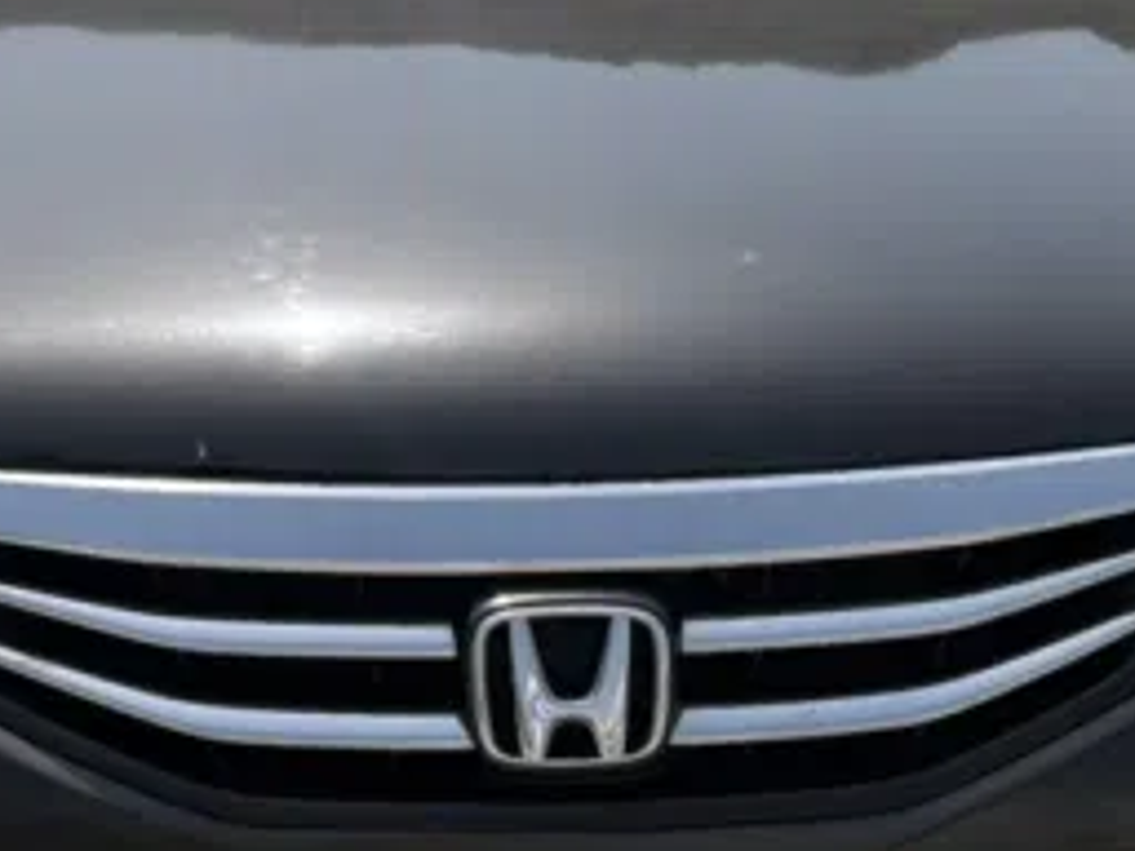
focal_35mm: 60
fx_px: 1967
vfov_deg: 24.3
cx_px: 532
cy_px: 310
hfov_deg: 32.2
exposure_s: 1/6711
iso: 100
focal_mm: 6.76
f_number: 1.78
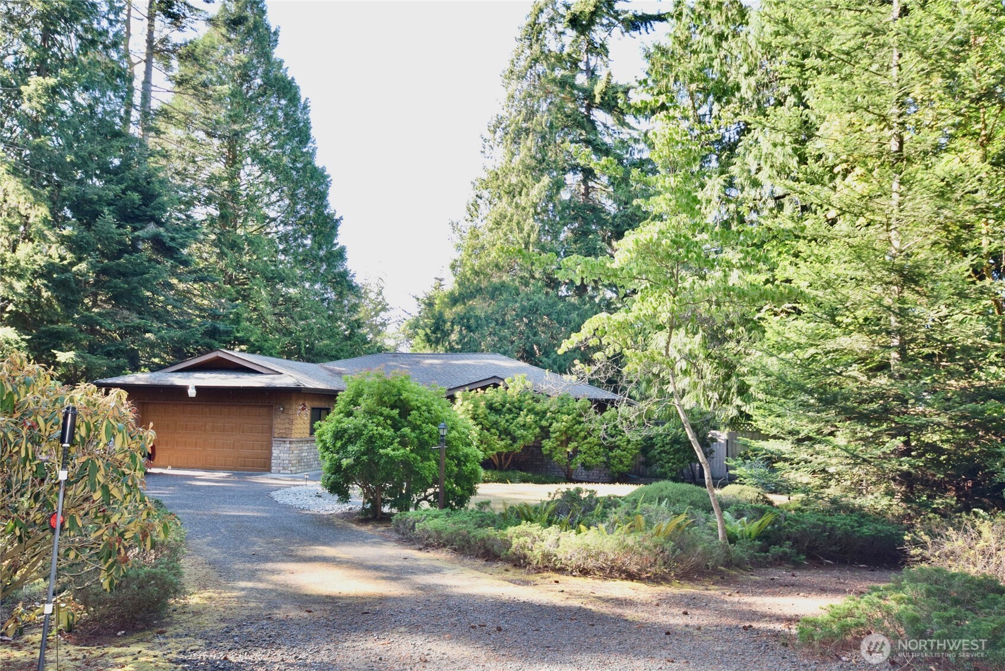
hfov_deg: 61.9
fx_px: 838
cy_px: 336
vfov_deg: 43.7
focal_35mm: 30
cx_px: 502
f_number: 5.6
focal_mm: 20
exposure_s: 1/125
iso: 560
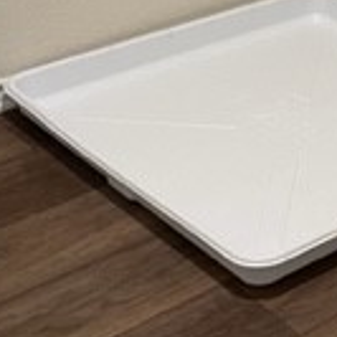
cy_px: -134
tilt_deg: -16.5
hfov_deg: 14.2
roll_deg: -6.0
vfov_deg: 14.8
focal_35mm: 111
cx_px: 575
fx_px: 1223
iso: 160
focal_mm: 5.1
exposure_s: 1/60
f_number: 1.6
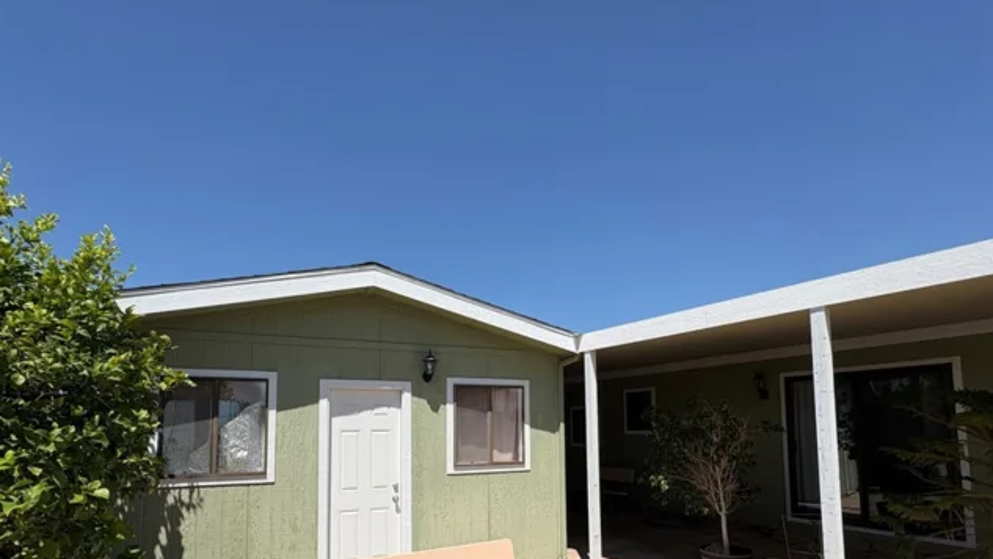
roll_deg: +0.8
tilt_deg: +5.2
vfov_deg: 58.9
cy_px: 393
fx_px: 474
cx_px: 489
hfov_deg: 92.7
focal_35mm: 18
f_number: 2.2
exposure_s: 1/3106
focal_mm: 2.22
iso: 50
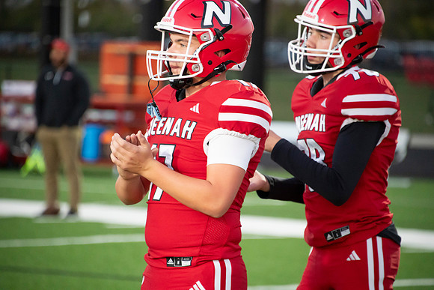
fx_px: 3617
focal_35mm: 300
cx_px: 217
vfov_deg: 4.6
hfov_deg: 6.9
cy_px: 145
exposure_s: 1/500
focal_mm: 300
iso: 8000
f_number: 5.6
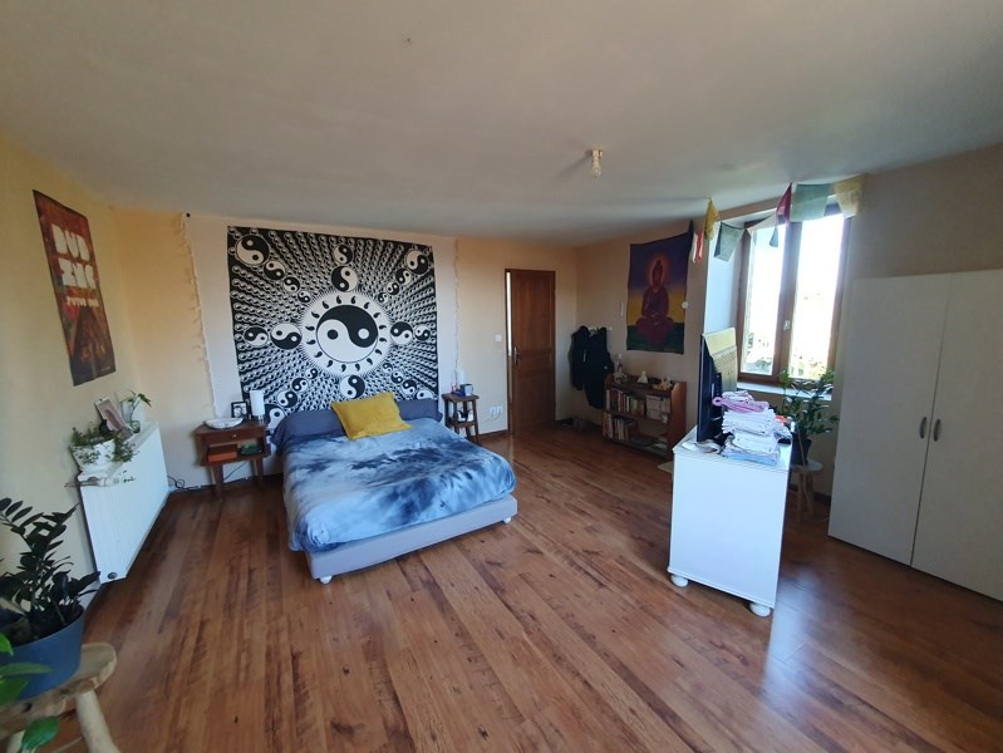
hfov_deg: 106.2
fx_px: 377
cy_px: 376
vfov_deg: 90.0
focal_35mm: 13
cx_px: 502
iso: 320
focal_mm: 1.8
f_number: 2.2
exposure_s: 1/50
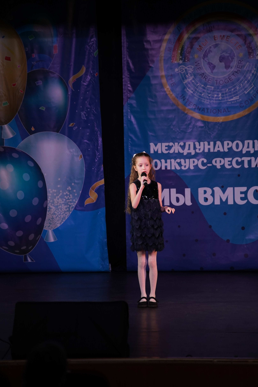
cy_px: 190
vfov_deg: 13.4
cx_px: 127
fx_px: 1645
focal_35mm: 153
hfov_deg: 9.0
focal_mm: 150
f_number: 4
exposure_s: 1/400
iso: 1600
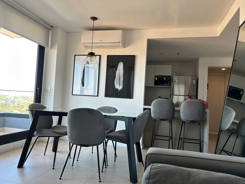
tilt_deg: +2.5
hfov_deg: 67.3
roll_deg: -2.5
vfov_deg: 53.1
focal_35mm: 26
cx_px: 122
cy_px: 92
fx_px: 184
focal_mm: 5.7
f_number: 1.5
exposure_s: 1/121
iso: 40
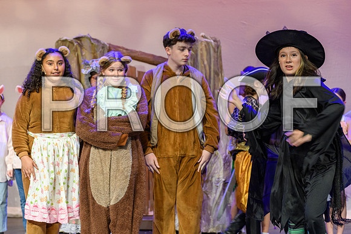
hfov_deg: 23.1
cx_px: 132
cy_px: 102
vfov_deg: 15.6
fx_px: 855
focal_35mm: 88
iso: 1000
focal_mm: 70
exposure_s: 1/100
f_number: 3.2
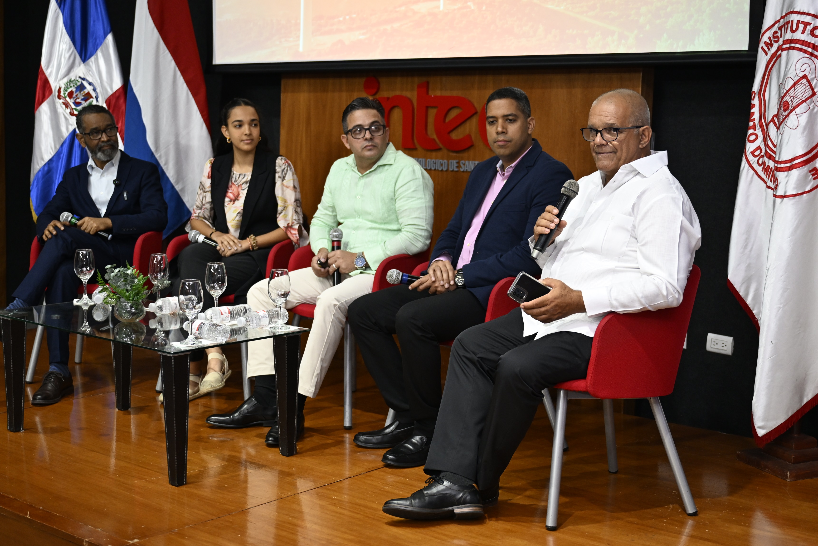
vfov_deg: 25.0
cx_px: 422
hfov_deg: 36.9
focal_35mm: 54
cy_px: 243
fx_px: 1227
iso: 1250
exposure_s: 1/200
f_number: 2.8
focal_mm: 45
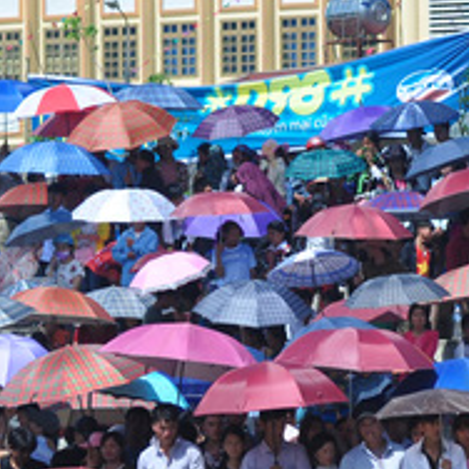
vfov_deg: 5.6
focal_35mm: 312
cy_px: 200
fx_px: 4783
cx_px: -85
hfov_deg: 5.6
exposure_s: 1/800
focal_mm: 70
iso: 200
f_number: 7.1
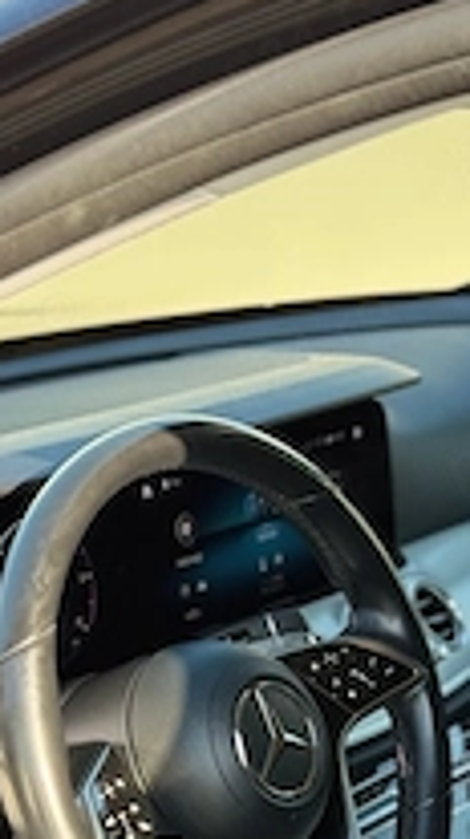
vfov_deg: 20.7
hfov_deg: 11.9
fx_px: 2244
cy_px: 754
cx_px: 340
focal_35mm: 101
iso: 64
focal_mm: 6.76
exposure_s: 1/481
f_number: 1.78
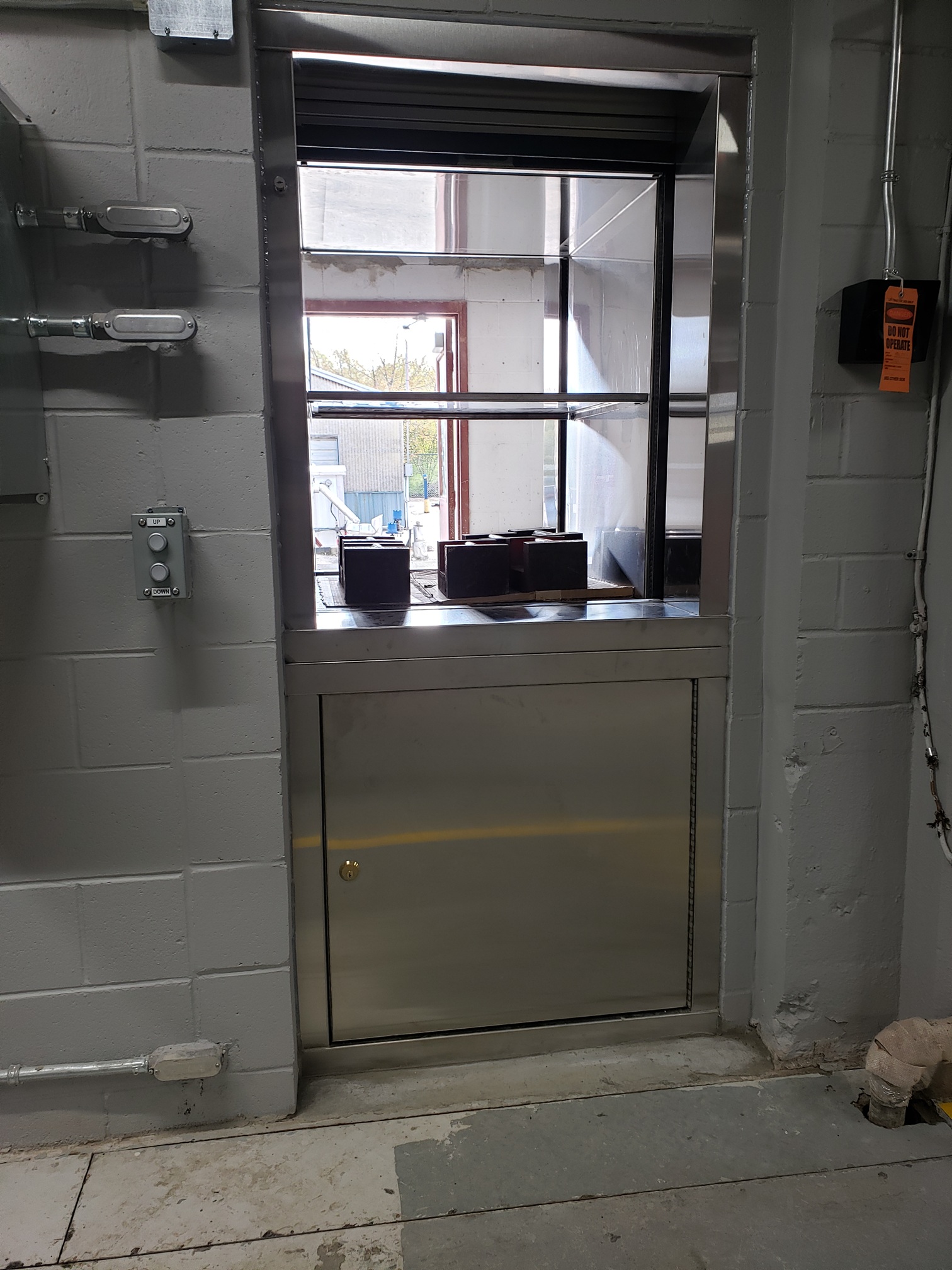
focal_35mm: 26
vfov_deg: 67.3
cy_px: 635
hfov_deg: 53.1
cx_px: 476
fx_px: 953
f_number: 2.4
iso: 100
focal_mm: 4.3
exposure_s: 1/60
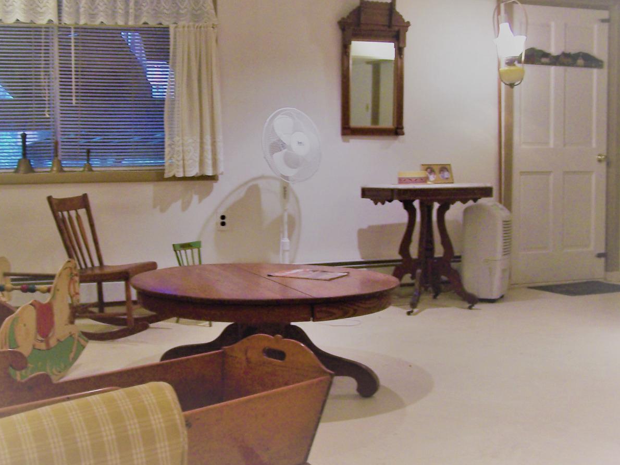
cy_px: 198
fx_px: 824
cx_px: 263
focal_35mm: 46
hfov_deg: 41.1
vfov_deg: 31.5
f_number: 2.8
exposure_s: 1/8
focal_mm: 6.3
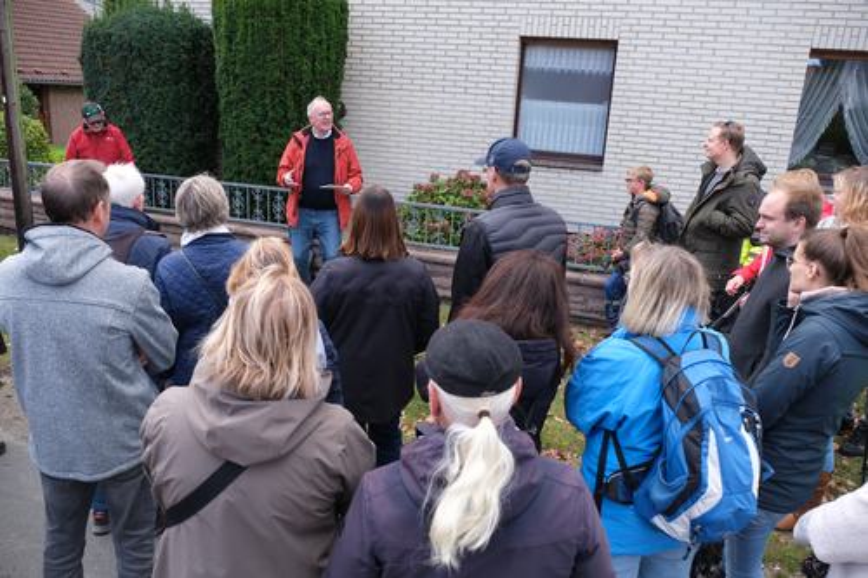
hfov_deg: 63.7
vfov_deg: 44.9
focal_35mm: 29
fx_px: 699
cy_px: 289
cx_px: 434
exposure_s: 1/200
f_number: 5
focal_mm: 19
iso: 400
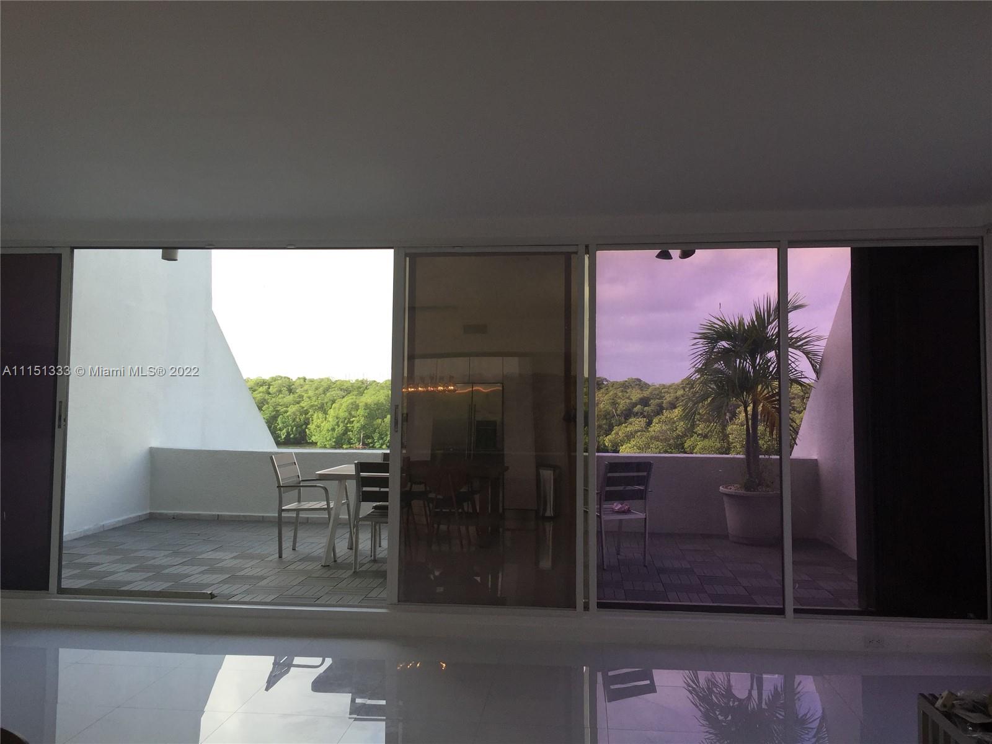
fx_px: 831
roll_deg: -0.4
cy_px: 372
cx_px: 496
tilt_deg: +3.8
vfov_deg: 48.2
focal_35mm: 29
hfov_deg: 61.7
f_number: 2.2
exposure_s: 1/488
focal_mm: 4.15
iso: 32
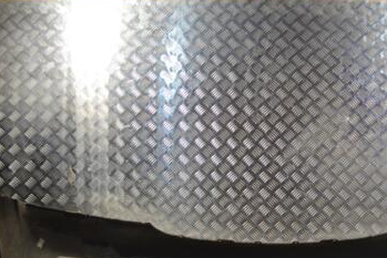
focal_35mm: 67
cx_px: 275
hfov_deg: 29.7
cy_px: 194
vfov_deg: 20.2
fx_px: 721
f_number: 4.2
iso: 100
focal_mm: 26
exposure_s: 1/30
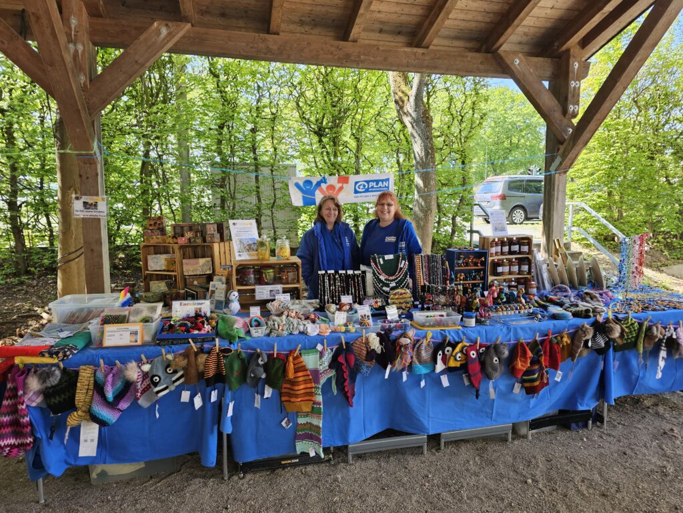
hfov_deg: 73.9
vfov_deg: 58.9
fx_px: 454
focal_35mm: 23
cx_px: 342
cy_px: 256
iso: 40
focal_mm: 6.3
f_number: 1.7
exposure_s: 1/100
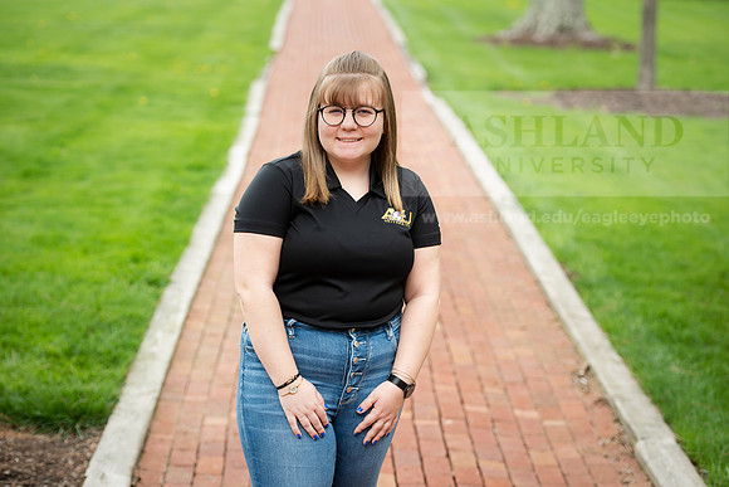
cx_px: 364
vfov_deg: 14.9
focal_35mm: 92
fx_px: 1863
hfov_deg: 22.1
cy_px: 244
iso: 80
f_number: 4
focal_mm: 92
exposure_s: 1/200
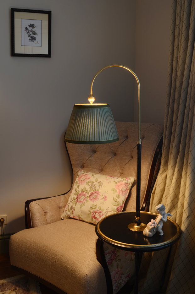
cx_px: 98
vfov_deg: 53.2
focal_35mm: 36
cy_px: 147
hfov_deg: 36.7
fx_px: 294
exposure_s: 1/4
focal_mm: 24
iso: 100
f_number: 5.6
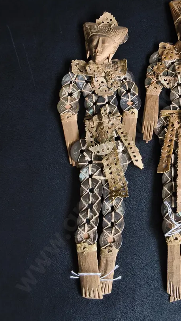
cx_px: 141
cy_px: 130
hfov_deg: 31.3
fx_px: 316
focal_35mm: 37
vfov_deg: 53.7
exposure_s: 1/100
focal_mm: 2.87
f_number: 2
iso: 125
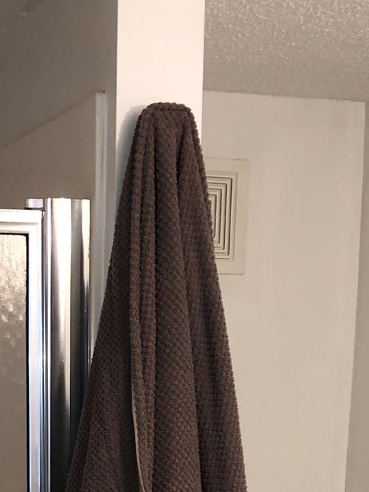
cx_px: 91
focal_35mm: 90
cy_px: 741
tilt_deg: -16.5
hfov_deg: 16.3
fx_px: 1279
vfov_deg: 19.1
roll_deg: +0.8
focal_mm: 4
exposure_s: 1/19
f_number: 1.8
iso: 25
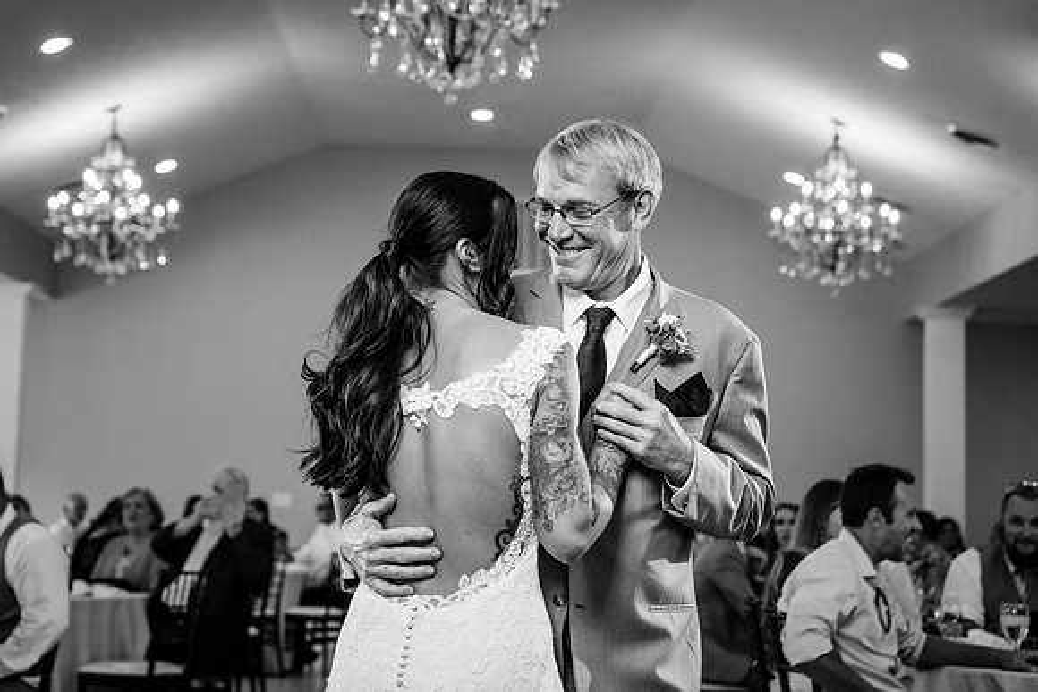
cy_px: 296
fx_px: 2351
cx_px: 459
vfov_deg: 16.8
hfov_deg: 24.9
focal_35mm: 82
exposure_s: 1/250
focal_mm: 63
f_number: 4
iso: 2000
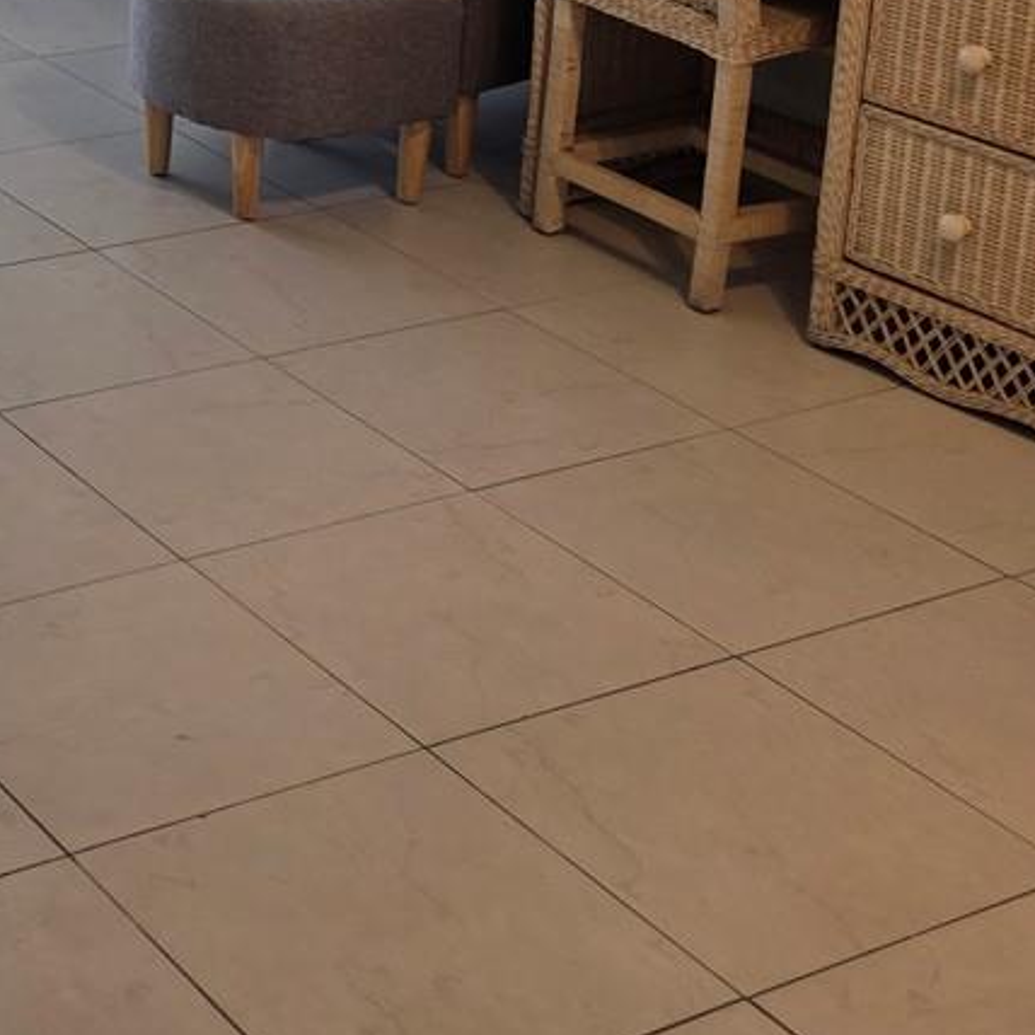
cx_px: -215
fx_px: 2571
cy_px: -172
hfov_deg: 21.1
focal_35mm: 76
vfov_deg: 21.3
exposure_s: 1/120
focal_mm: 6.3
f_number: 1.7
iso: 50
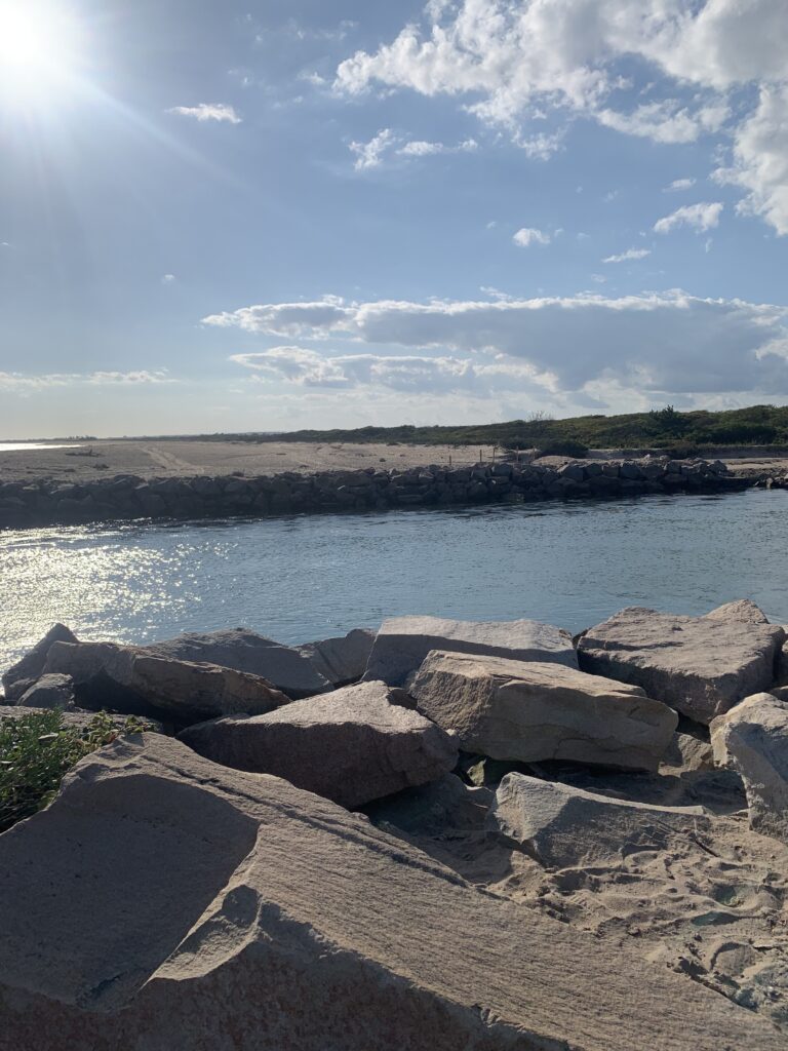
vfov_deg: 67.3
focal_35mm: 26
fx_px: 789
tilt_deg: -5.6
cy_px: 526
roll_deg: +1.0
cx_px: 394
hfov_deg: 53.1
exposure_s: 1/8696
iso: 25
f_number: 1.8
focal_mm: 4.25
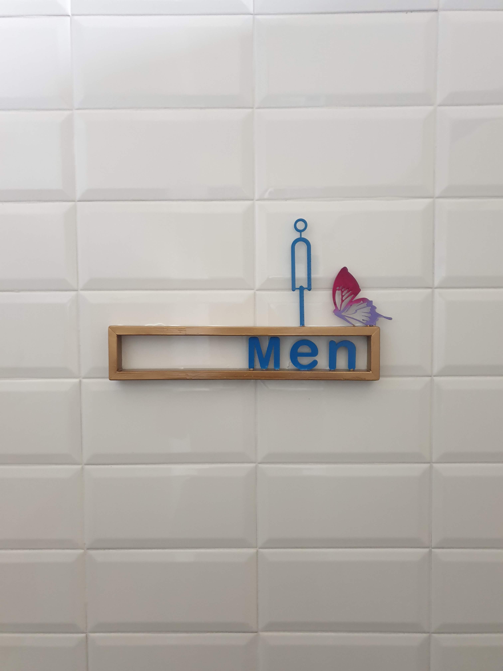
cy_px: 336
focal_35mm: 26
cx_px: 252
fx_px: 504
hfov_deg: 53.1
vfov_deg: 67.3
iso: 250
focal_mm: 4.3
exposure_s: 1/40
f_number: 1.5
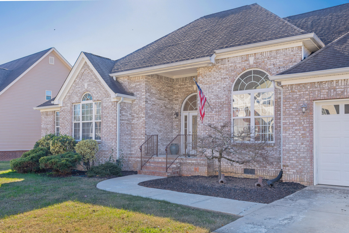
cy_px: 116
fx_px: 281
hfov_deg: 63.7
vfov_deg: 45.0
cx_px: 174
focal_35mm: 29
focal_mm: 29
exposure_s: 1/160
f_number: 7.1
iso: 320
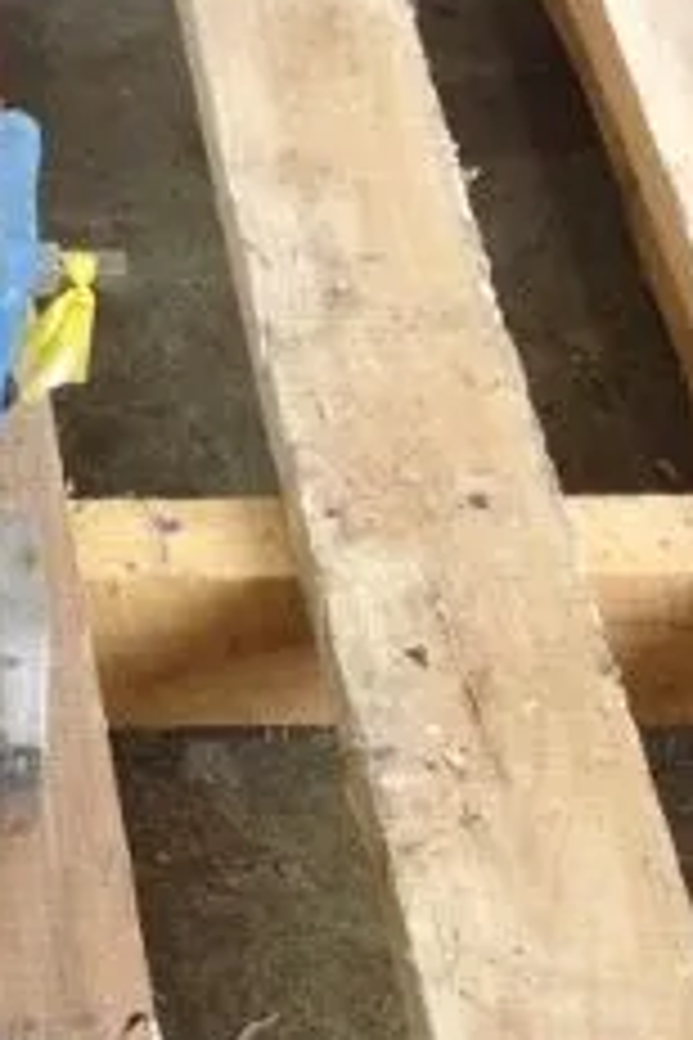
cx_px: -333
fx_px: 2916
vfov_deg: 20.2
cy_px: 635
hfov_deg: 12.9
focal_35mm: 101
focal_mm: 4.28
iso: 320
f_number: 2.4
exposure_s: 1/20
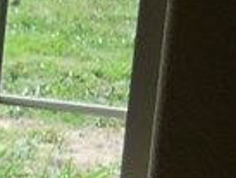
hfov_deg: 7.6
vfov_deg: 7.1
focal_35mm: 209
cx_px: -598
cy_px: 102
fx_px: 1426
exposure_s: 1/500
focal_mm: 5
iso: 80
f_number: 2.7
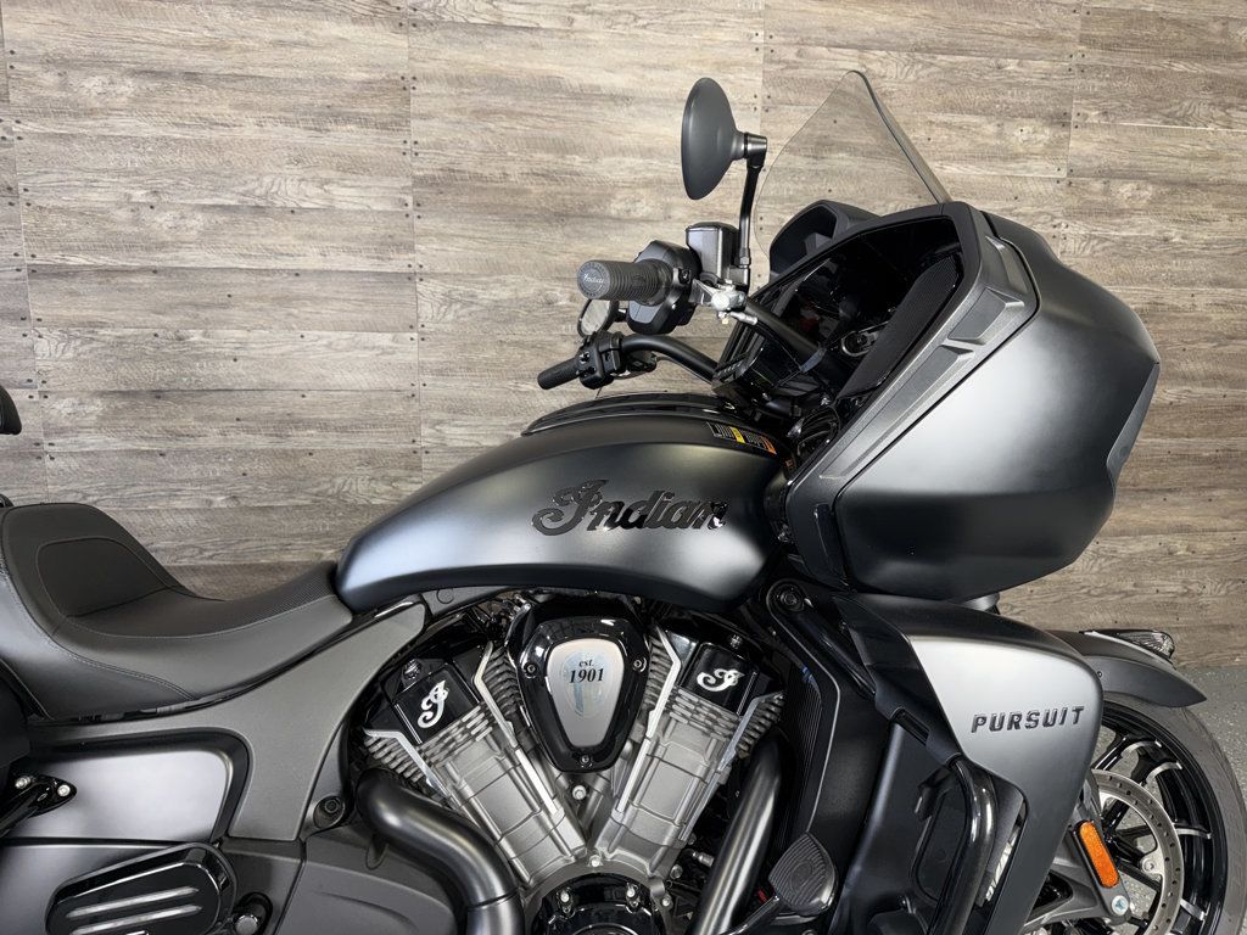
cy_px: 468
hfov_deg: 71.6
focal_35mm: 24
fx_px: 865
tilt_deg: -10.3
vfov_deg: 56.8
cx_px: 624
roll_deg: -0.7
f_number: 1.78
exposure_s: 1/22
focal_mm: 6.76
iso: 80
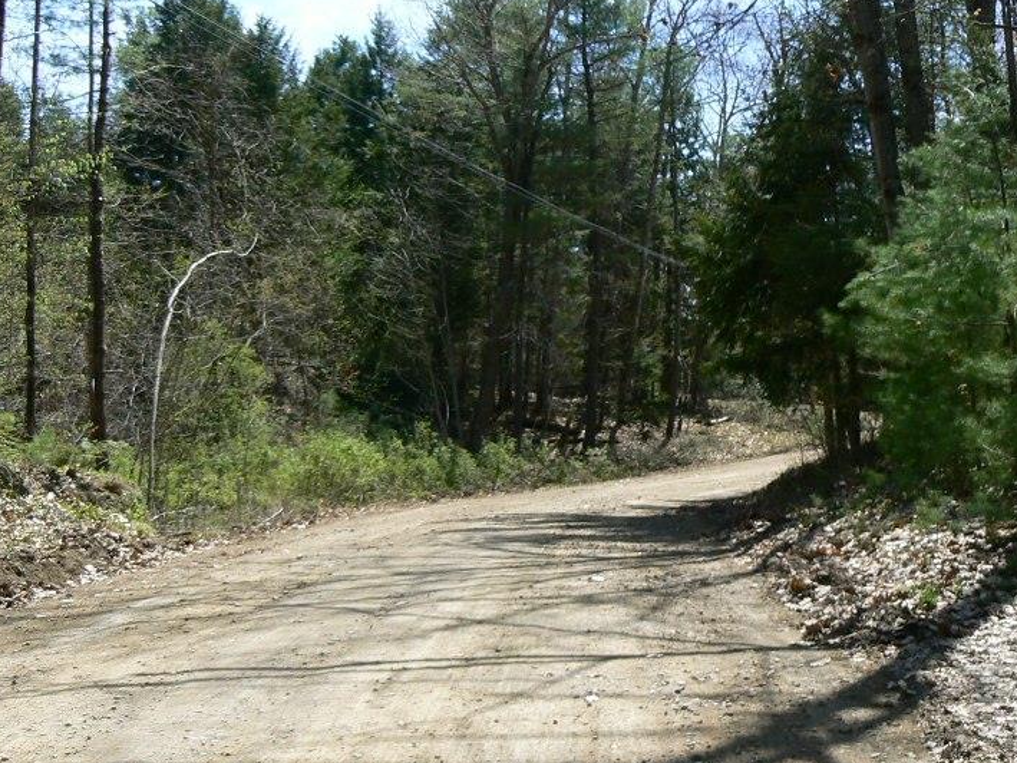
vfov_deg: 28.0
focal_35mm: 52
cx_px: 587
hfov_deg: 36.7
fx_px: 1528
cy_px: 291
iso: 80
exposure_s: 1/400
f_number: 5.6
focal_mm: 6
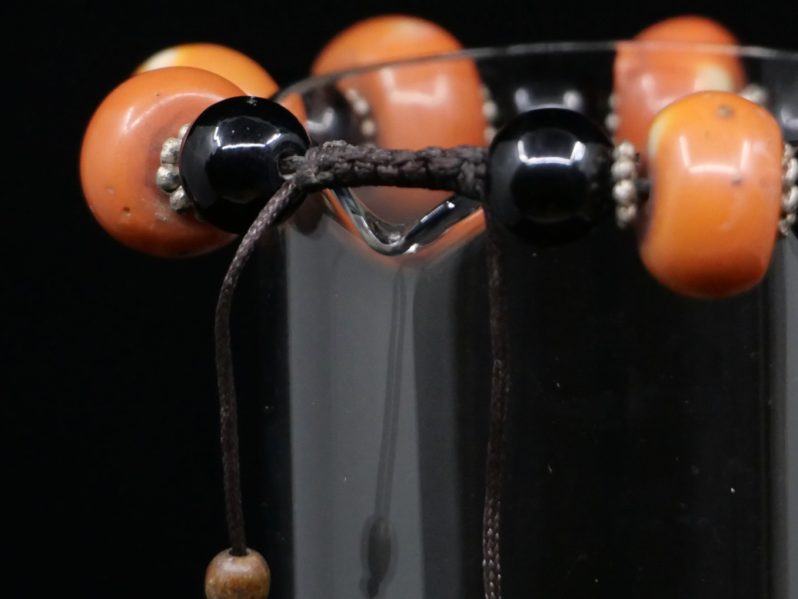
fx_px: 21836
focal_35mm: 947
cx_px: 666
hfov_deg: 2.1
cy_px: 170
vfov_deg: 1.6
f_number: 6.4
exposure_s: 1/500
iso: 2500
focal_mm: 240
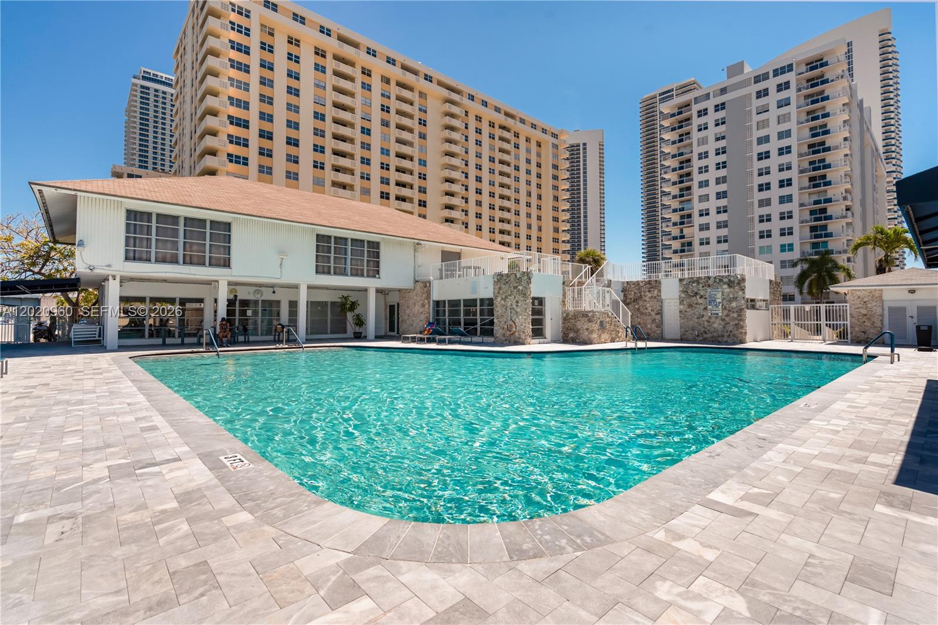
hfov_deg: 96.7
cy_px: 312
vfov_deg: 73.7
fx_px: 417
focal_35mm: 16
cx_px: 469
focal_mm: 16
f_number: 8
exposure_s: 1/500
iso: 100
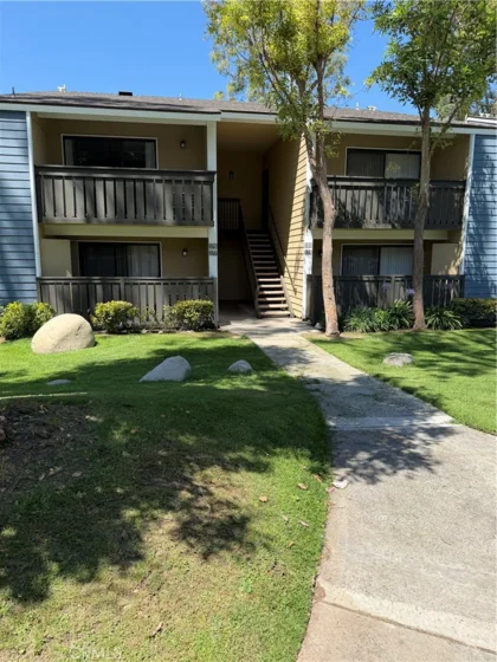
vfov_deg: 71.6
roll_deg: -0.1
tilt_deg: -9.8
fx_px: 459
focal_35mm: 24
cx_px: 248
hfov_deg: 56.8
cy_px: 331
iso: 80
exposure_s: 1/1770
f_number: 1.78
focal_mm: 6.76
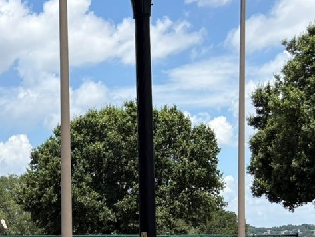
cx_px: -97
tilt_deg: -3.2
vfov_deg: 16.0
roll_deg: +1.3
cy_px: 302
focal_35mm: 88
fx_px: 801
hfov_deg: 20.3
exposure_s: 1/3125
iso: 50
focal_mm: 5.96
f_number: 1.6
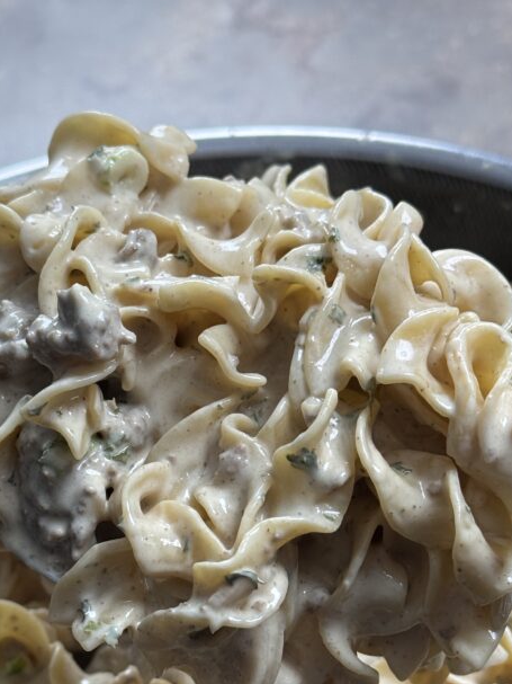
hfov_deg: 18.2
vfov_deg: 23.8
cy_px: 523
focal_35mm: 81
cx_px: 232
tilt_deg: -45.9
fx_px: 1598
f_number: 1.78
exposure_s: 1/121
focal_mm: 6.76
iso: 100
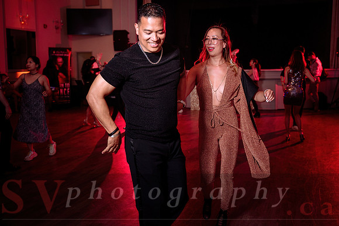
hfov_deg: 47.6
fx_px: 384
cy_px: 105
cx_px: 182
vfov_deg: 32.8
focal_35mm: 41
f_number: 3.2
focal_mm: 38
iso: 800
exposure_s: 1/100
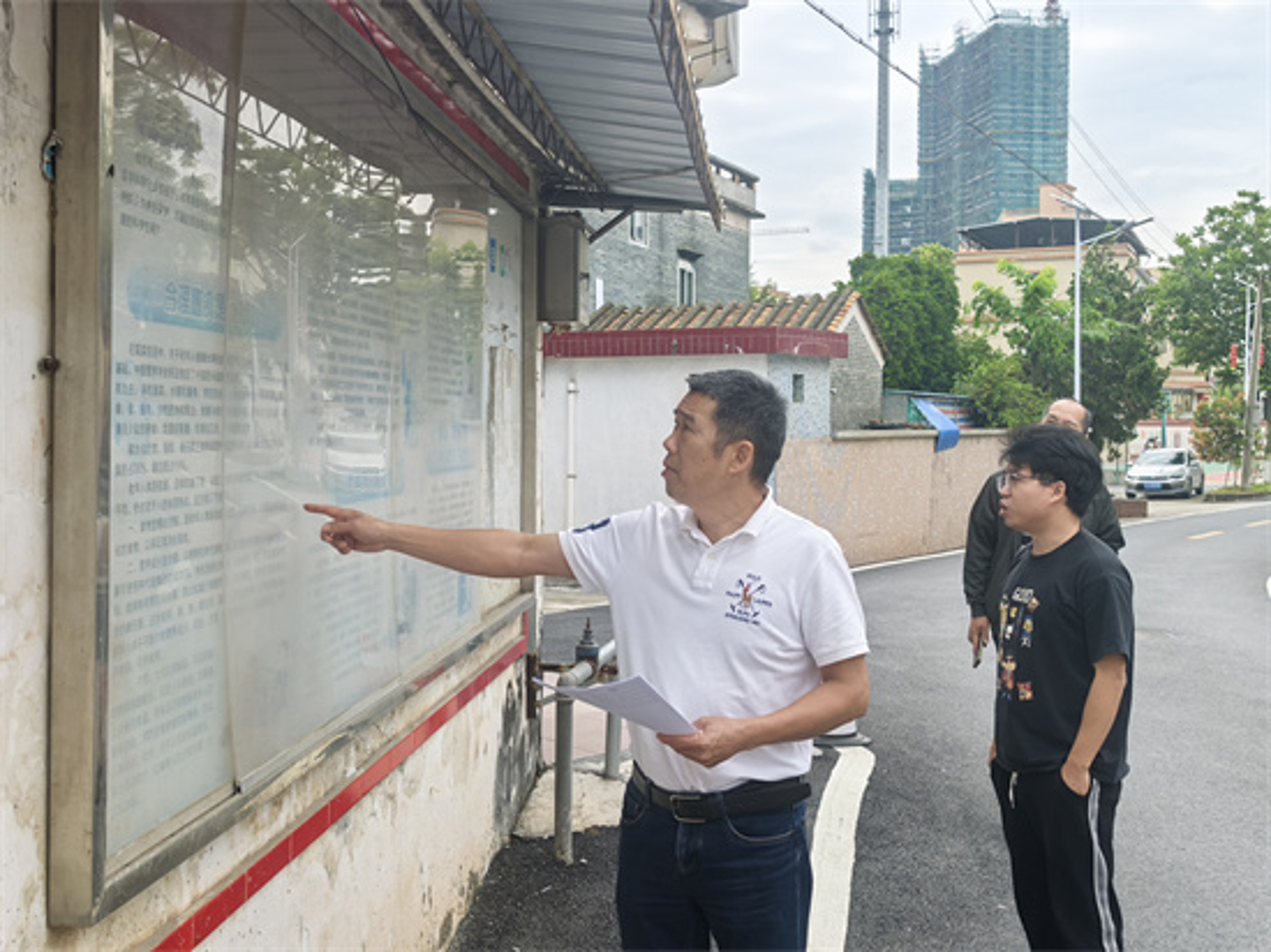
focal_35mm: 39
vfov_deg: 36.8
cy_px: 476
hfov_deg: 47.9
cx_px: 636
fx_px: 1431
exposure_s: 1/1068
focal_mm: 6.98
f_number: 2
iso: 50
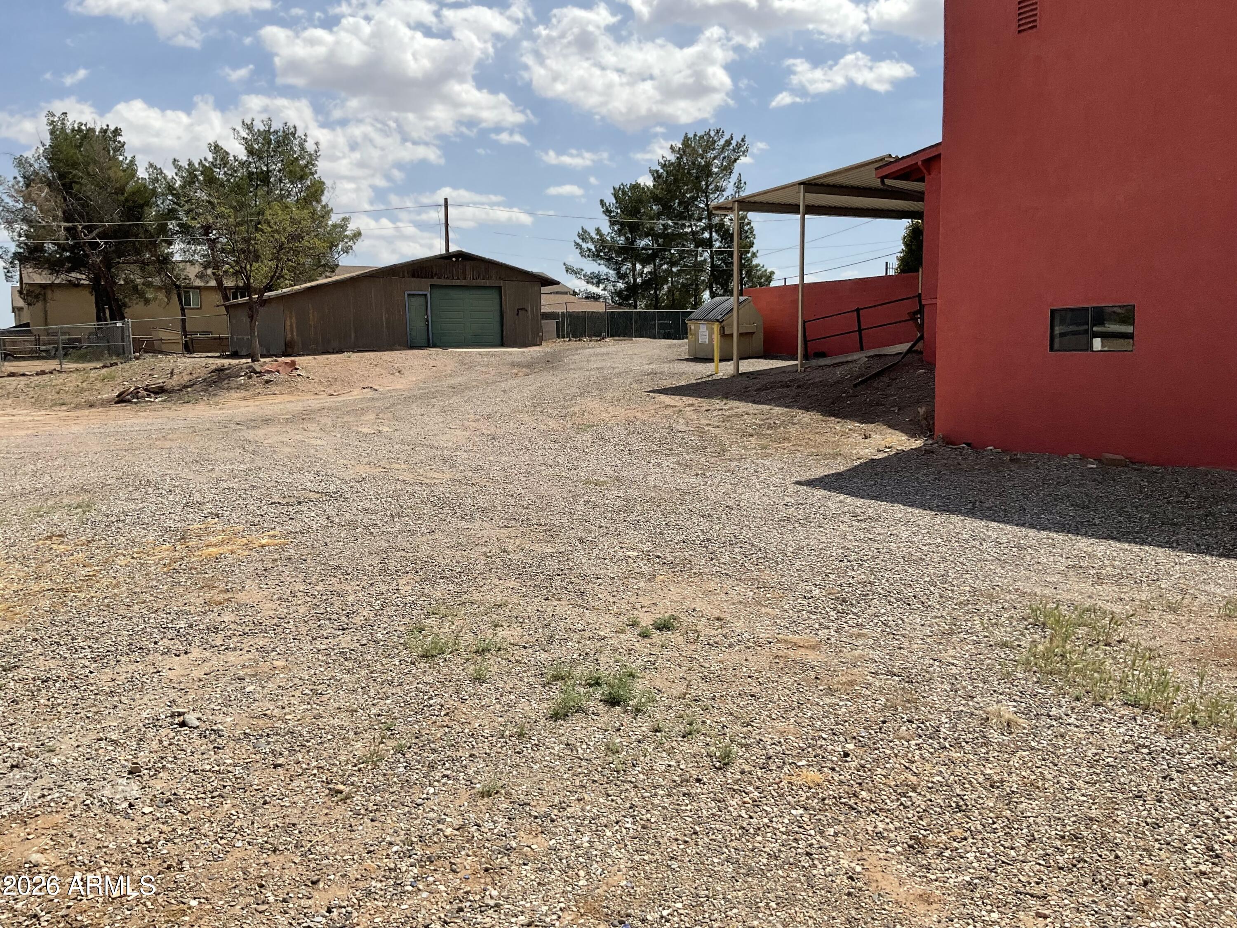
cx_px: 618
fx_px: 1036
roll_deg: +0.9
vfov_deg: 48.2
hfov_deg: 61.7
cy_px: 464
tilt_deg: -6.0
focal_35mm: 29
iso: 16
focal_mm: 3
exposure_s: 1/2959
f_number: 1.8
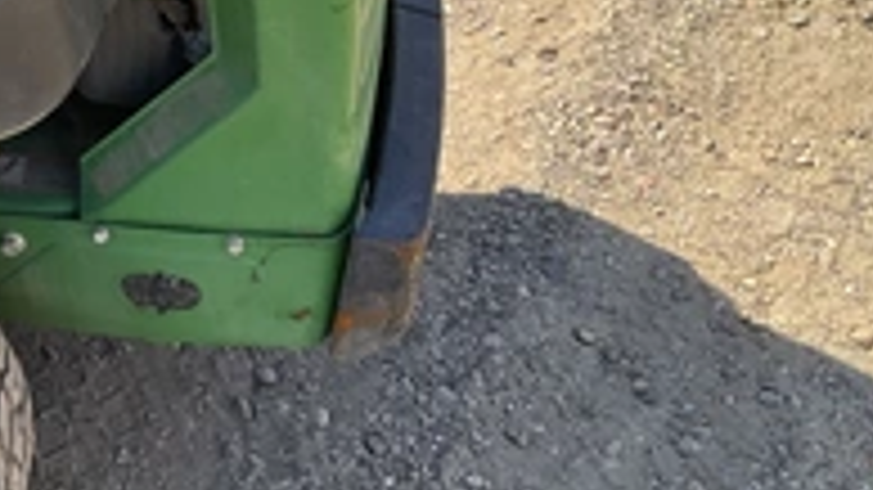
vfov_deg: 17.9
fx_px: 1504
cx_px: 0
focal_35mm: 65
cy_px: -49
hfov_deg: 30.1
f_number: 1.8
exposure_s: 1/473
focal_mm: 3
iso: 25
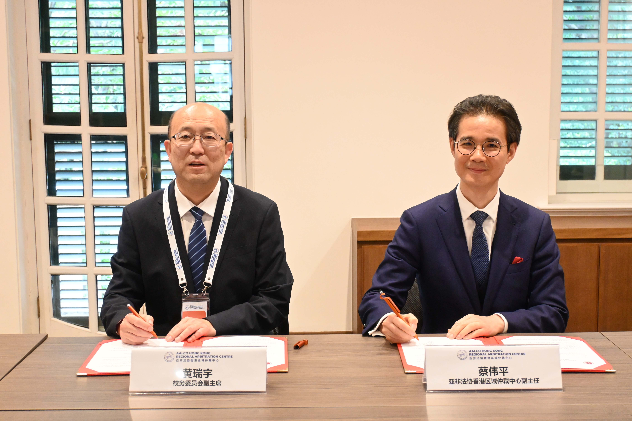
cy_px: 210
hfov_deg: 38.9
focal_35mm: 51
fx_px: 895
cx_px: 316
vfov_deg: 26.5
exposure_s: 1/60
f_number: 5
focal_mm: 34
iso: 4000
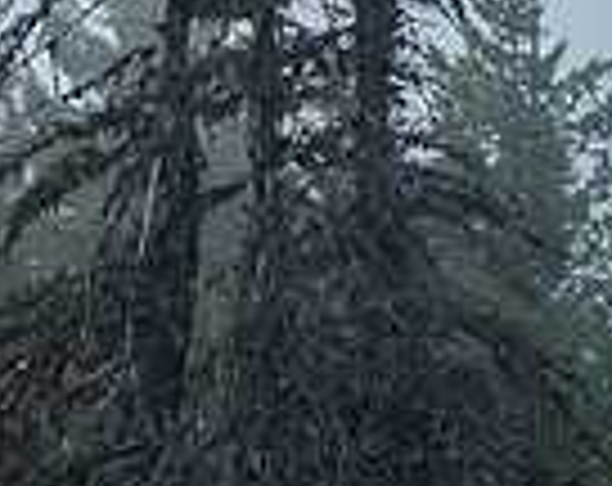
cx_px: 413
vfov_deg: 4.7
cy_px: 342
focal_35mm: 327
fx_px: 5906
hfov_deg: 5.9
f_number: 4
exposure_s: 1/250
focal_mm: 70
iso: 3200
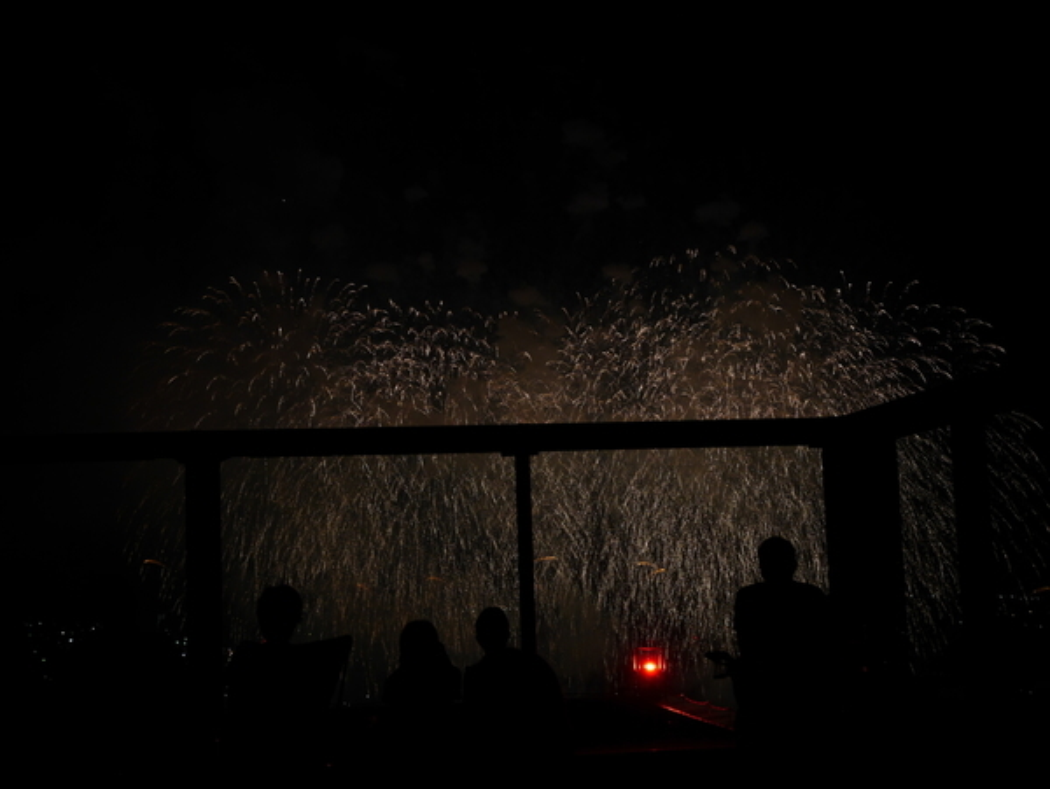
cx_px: 525
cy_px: 394
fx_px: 1700
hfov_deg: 34.3
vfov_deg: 26.1
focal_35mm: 56
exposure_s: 1/60
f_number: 5.4
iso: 1000
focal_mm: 28
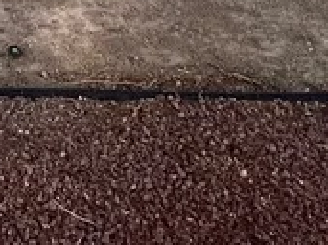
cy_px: -488
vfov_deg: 11.3
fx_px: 739
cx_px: -82
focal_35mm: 78
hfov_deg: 22.7
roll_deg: +0.4
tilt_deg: +4.5
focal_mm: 1.57
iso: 32
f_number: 1.8
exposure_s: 1/1220
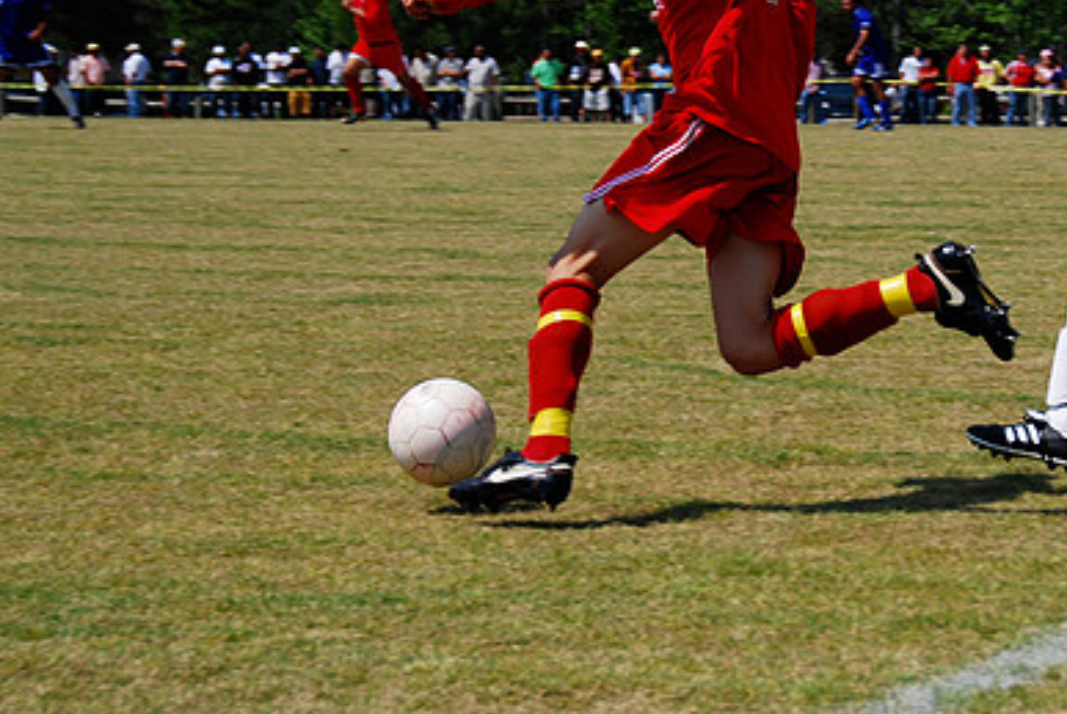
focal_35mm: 135
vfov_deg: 10.2
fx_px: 4006
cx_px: 725
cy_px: 198
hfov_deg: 15.1
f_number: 6.3
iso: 100
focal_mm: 60
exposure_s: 1/640
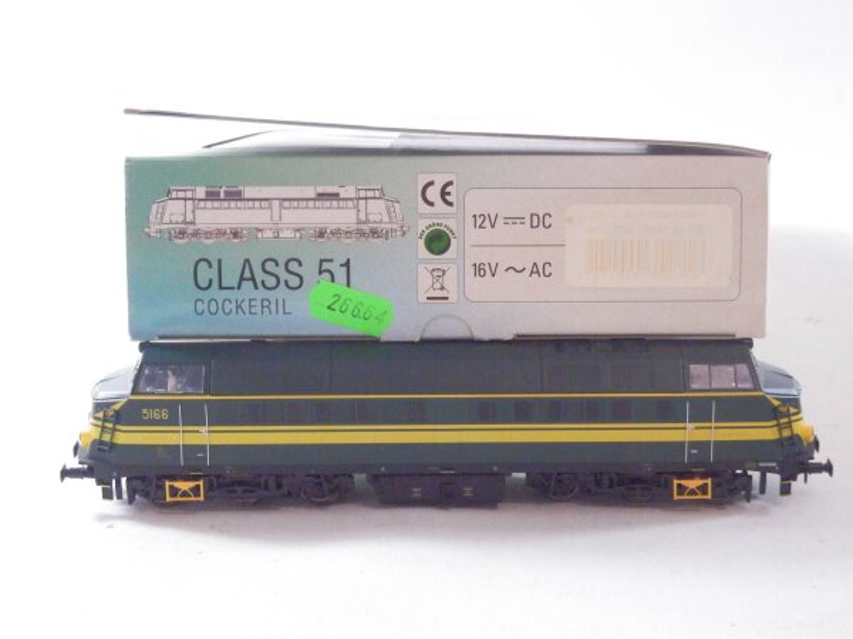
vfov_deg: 22.3
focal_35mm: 66
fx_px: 1626
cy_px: 320
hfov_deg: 29.4
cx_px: 426
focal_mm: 11.9
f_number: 4.4
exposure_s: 1/160
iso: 2000
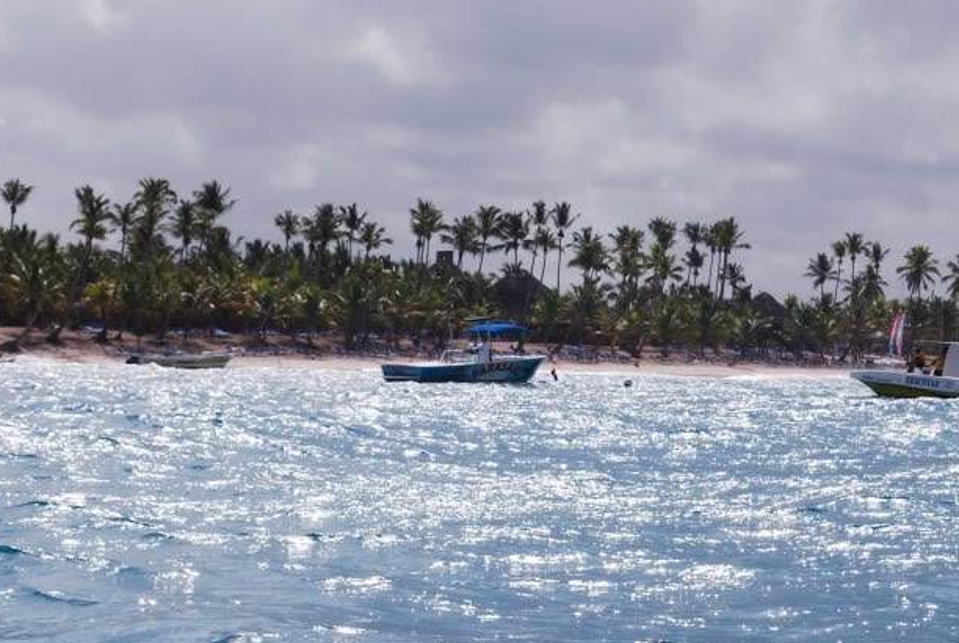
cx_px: 607
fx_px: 3677
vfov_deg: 10.0
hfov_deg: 14.8
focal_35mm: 138
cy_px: 313
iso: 100
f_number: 10
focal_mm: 55
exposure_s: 1/400
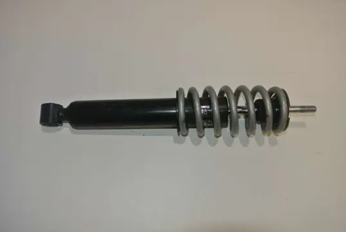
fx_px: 279
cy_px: 116
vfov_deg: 45.1
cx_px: 173
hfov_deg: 63.6
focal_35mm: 29
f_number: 4
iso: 200
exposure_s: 1/60
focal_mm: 11
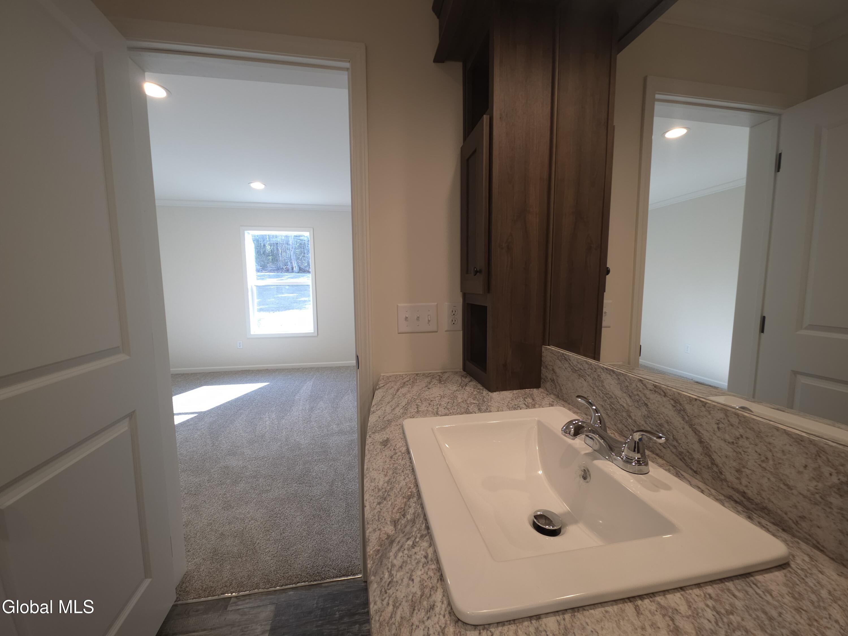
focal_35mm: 13
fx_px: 318
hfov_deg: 106.2
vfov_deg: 89.9
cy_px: 318
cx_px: 424
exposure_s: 1/30
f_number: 1.9
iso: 40
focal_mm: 2.2
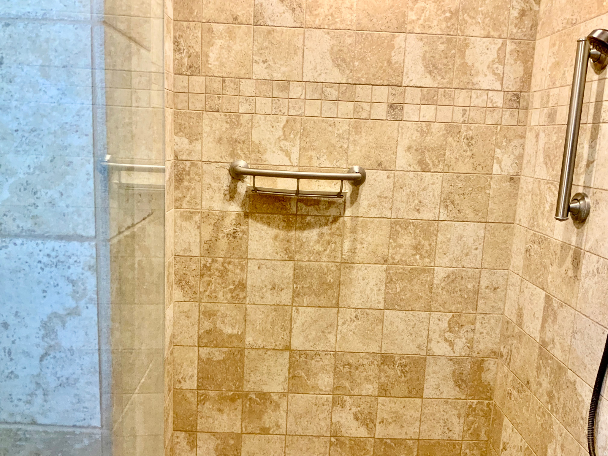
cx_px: 304
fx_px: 509
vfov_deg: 48.2
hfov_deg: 61.7
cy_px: 228
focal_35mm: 29
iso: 125
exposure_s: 1/60
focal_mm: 3
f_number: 1.8
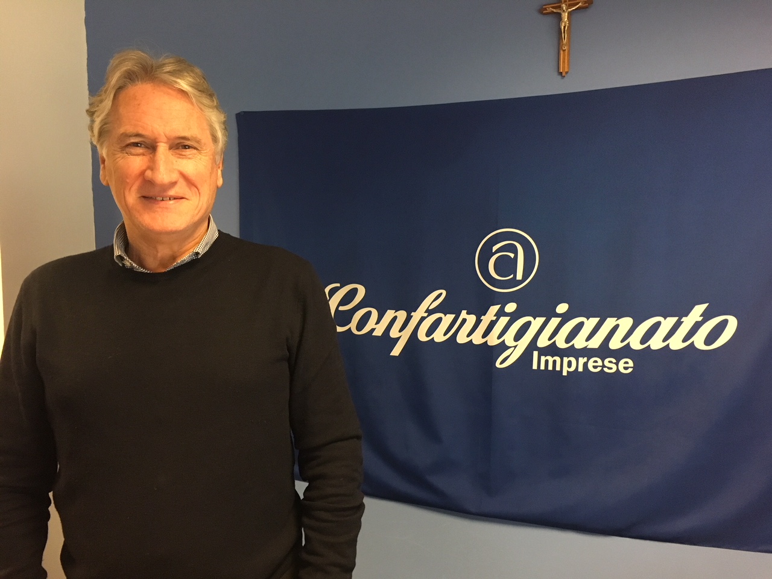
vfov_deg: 48.2
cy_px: 290
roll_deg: +1.3
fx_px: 647
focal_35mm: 29
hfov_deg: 61.7
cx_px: 386
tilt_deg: -2.8
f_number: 2.2
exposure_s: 1/25
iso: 200
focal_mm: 4.15
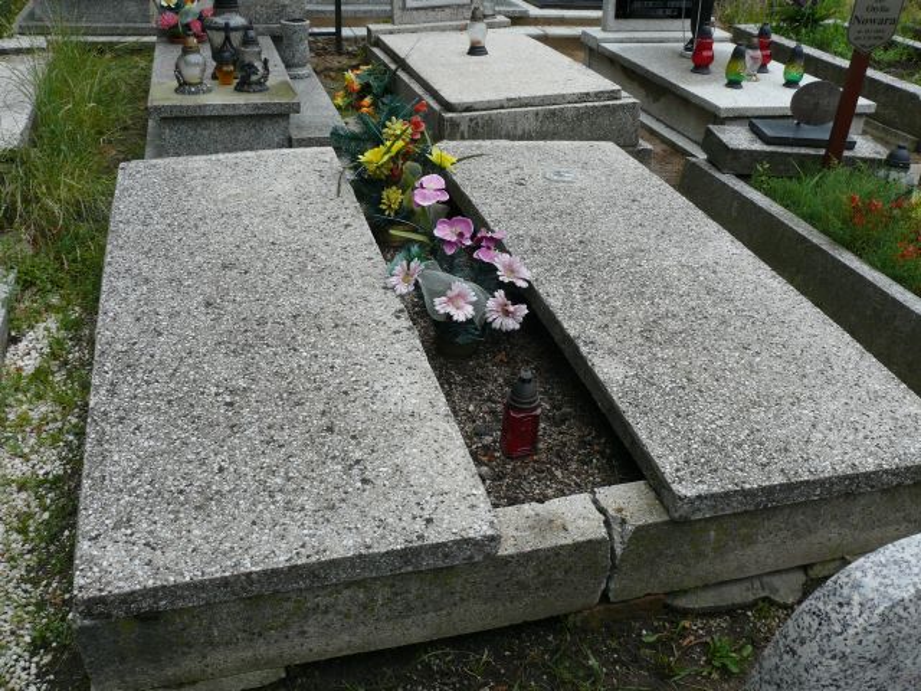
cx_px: 460
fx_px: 931
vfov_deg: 40.7
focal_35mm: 35
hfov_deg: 52.6
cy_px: 346
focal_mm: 7.4
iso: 100
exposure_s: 1/125
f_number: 4
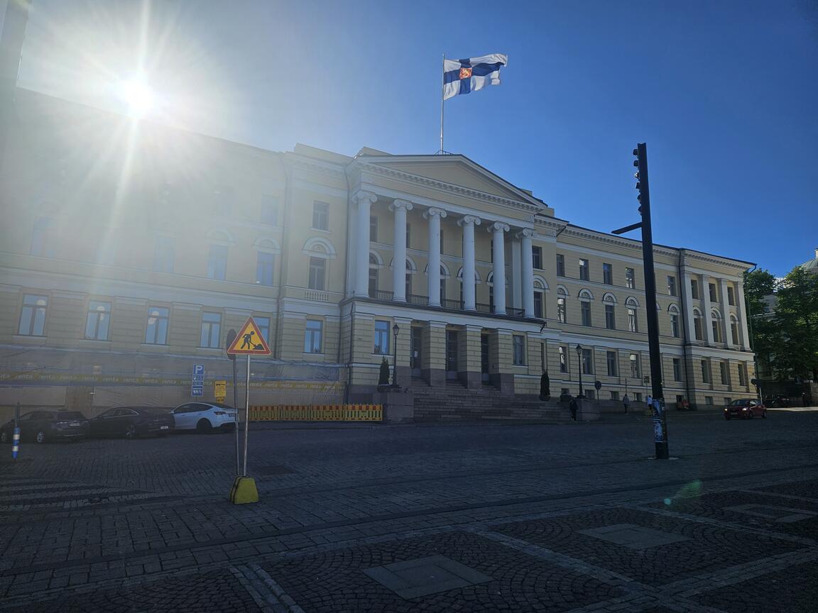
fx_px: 544
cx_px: 409
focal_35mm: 23
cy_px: 306
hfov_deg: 73.9
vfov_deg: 58.9
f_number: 1.8
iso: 25
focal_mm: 5.4
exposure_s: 1/4233
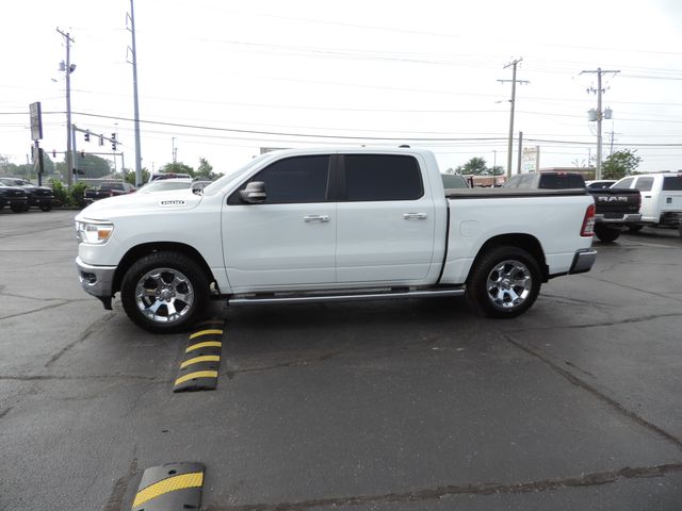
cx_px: 341
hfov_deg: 71.6
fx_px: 473
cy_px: 256
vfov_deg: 56.8
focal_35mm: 24
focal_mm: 4.3
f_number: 3
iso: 80
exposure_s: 1/640
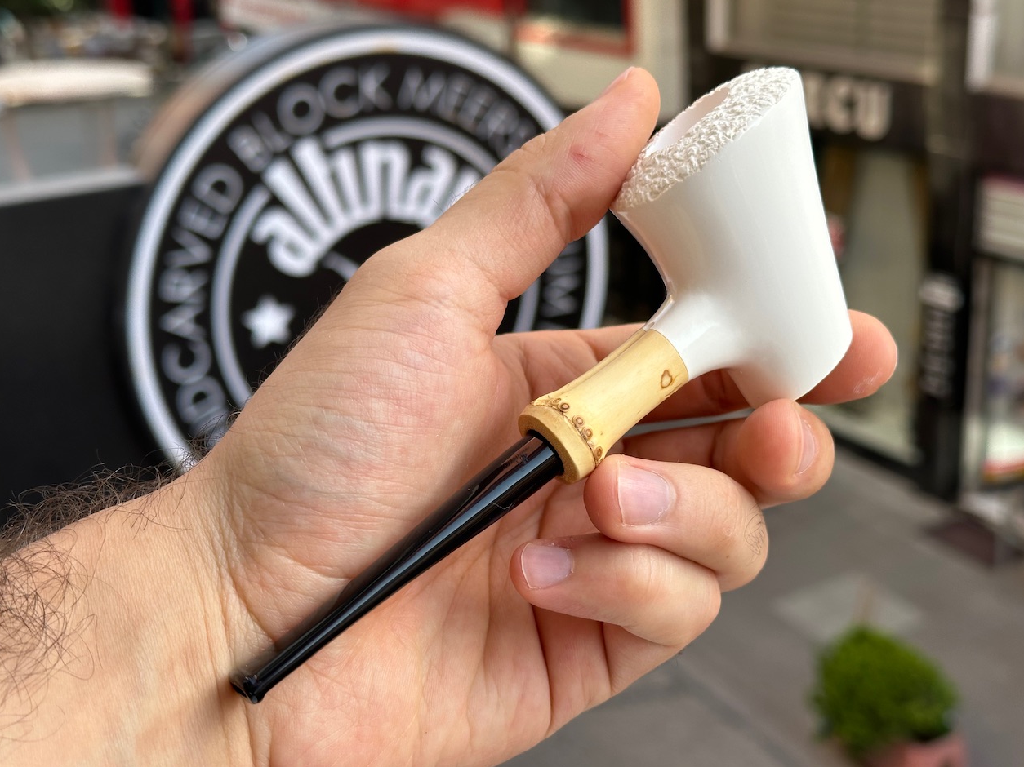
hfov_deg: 38.9
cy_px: 385
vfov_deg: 29.7
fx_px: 1449
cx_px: 507
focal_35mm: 49
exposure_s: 1/612
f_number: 1.78
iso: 64
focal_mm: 6.86
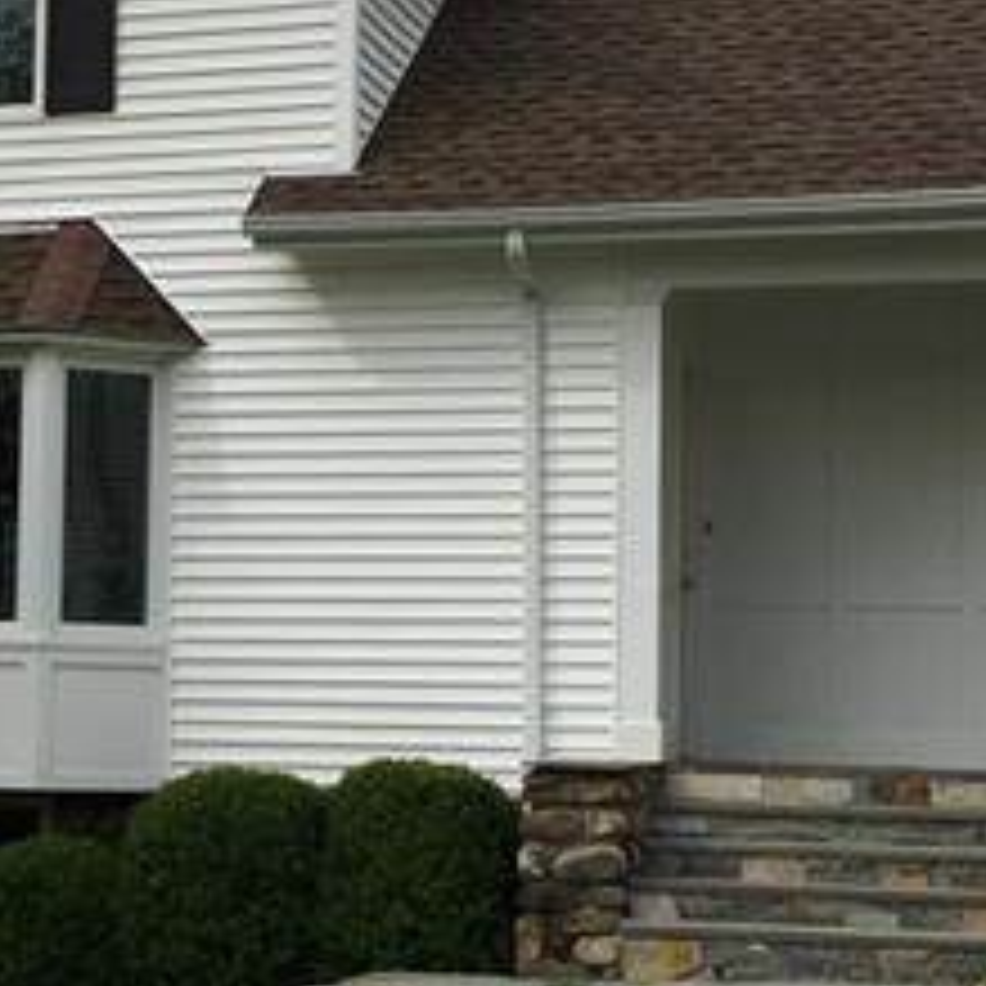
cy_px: 558
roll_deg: -1.1
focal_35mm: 90
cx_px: 63
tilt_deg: +4.1
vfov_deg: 19.3
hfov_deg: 18.9
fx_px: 2900
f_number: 2.2
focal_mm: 4.15
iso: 25
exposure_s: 1/1603
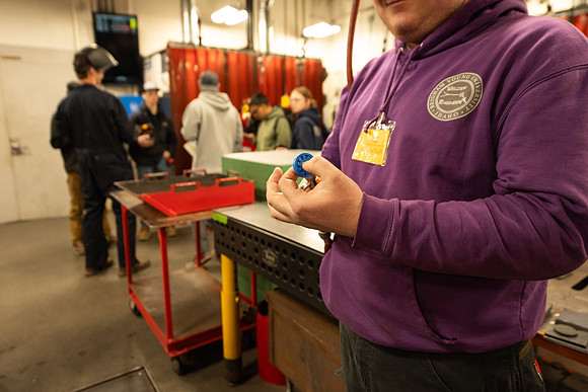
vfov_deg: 53.2
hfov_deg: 73.7
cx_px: 294
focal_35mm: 24
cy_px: 196
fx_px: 392
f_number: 3.2
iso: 640
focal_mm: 24
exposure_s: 1/250
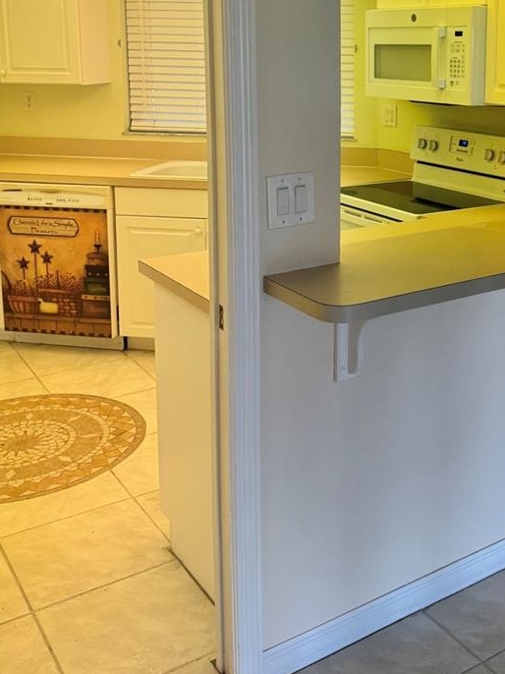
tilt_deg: -8.4
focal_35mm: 42
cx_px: 407
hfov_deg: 33.3
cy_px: 178
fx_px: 817
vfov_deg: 43.5
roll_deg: +0.2
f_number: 1.78
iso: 125
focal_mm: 6.76
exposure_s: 1/120
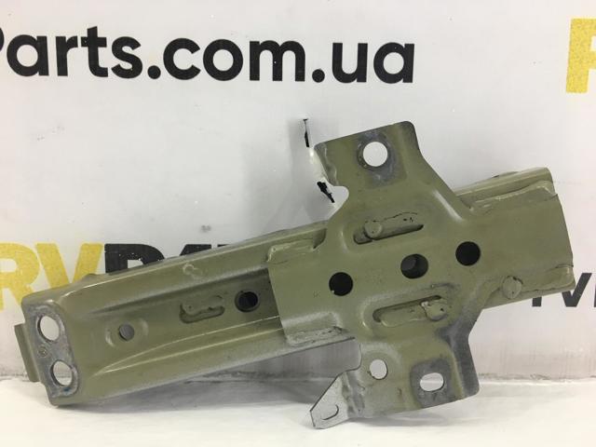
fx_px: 499
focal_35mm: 29
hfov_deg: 61.7
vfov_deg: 48.2
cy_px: 224
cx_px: 298
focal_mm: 4.15
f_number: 2.2
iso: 25
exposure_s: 1/33
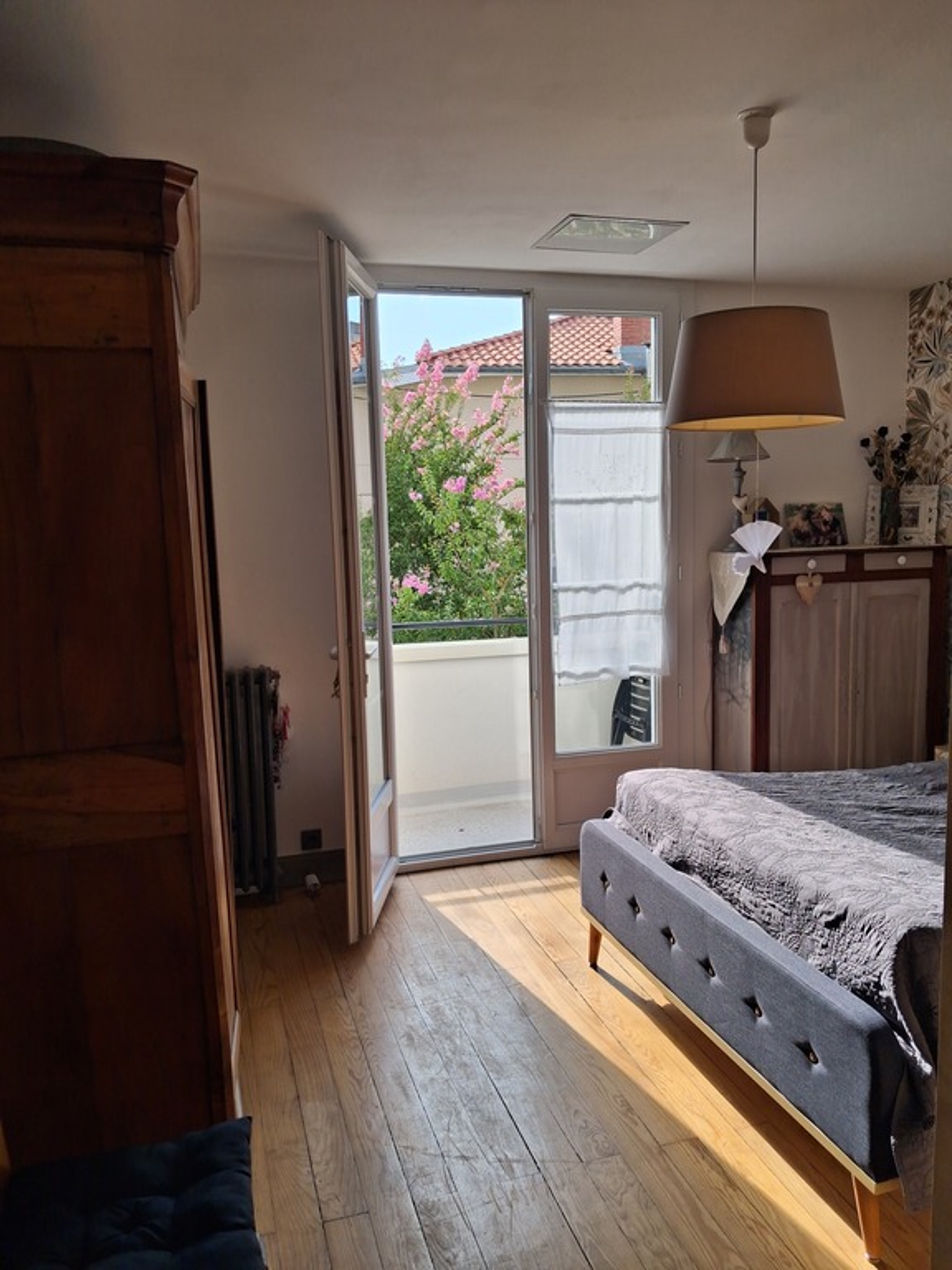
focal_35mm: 27
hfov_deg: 51.4
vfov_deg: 65.3
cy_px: 635
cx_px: 476
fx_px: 990
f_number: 1.8
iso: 20
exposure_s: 1/200
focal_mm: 4
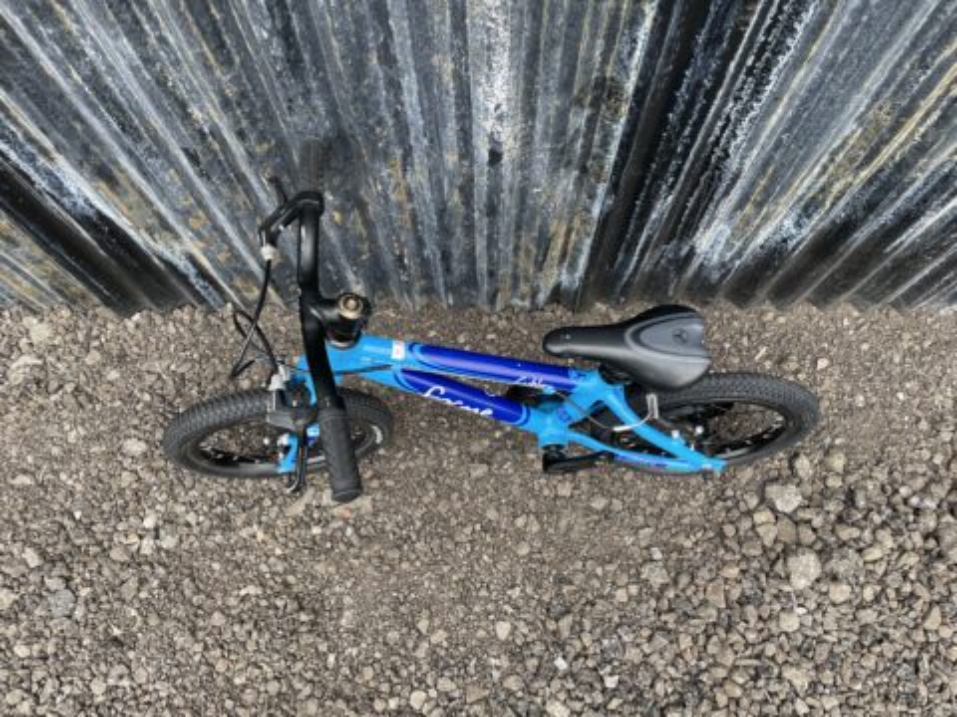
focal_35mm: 26
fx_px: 719
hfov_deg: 67.3
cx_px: 478
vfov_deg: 53.1
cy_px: 358
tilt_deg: -69.8
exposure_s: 1/221
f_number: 1.6
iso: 32
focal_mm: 4.2
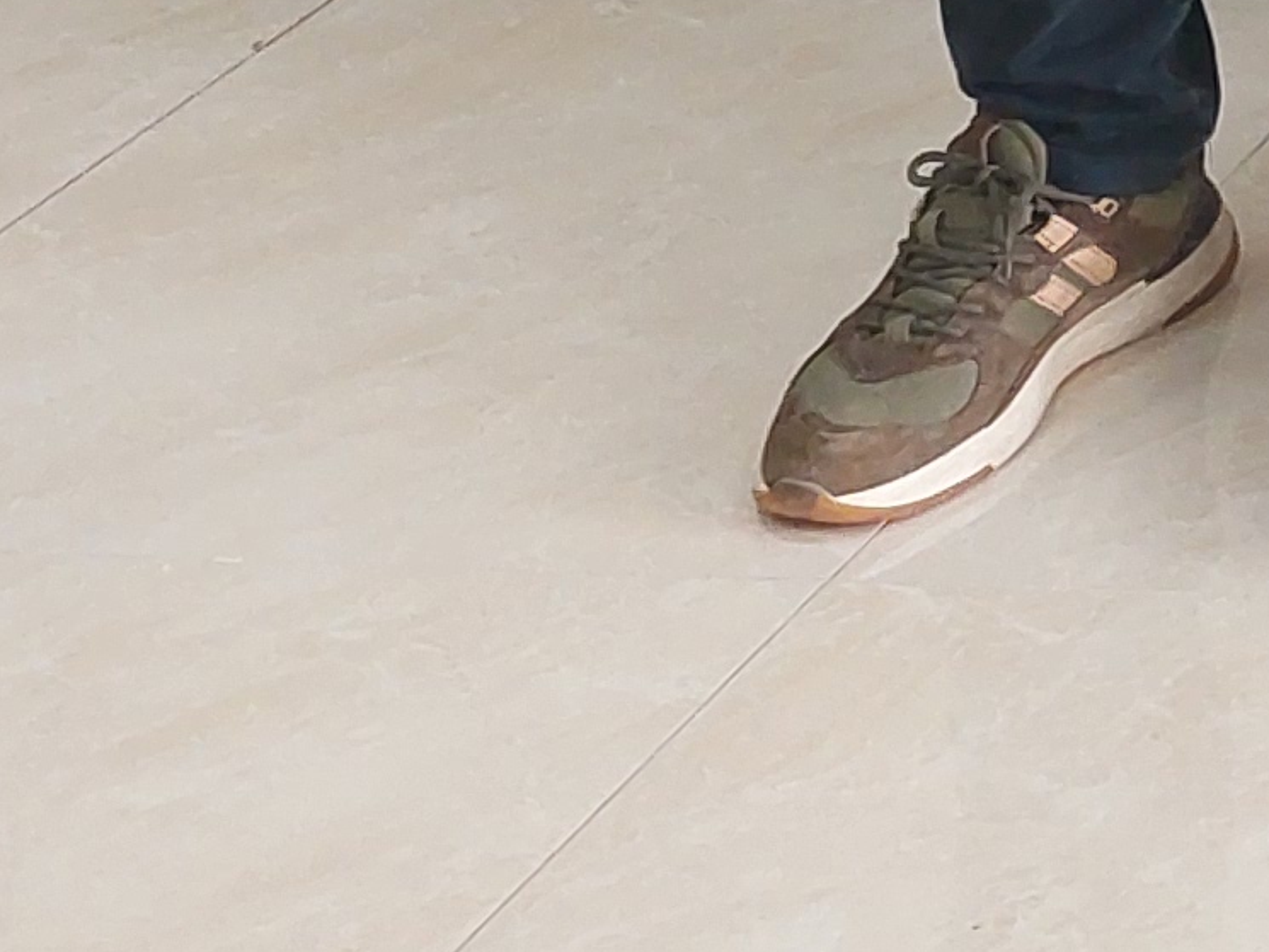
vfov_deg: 8.4
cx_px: 3652
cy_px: -1890
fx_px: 5463
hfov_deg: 10.2
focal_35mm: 149
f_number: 1.8
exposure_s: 1/50
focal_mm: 5.23
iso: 80
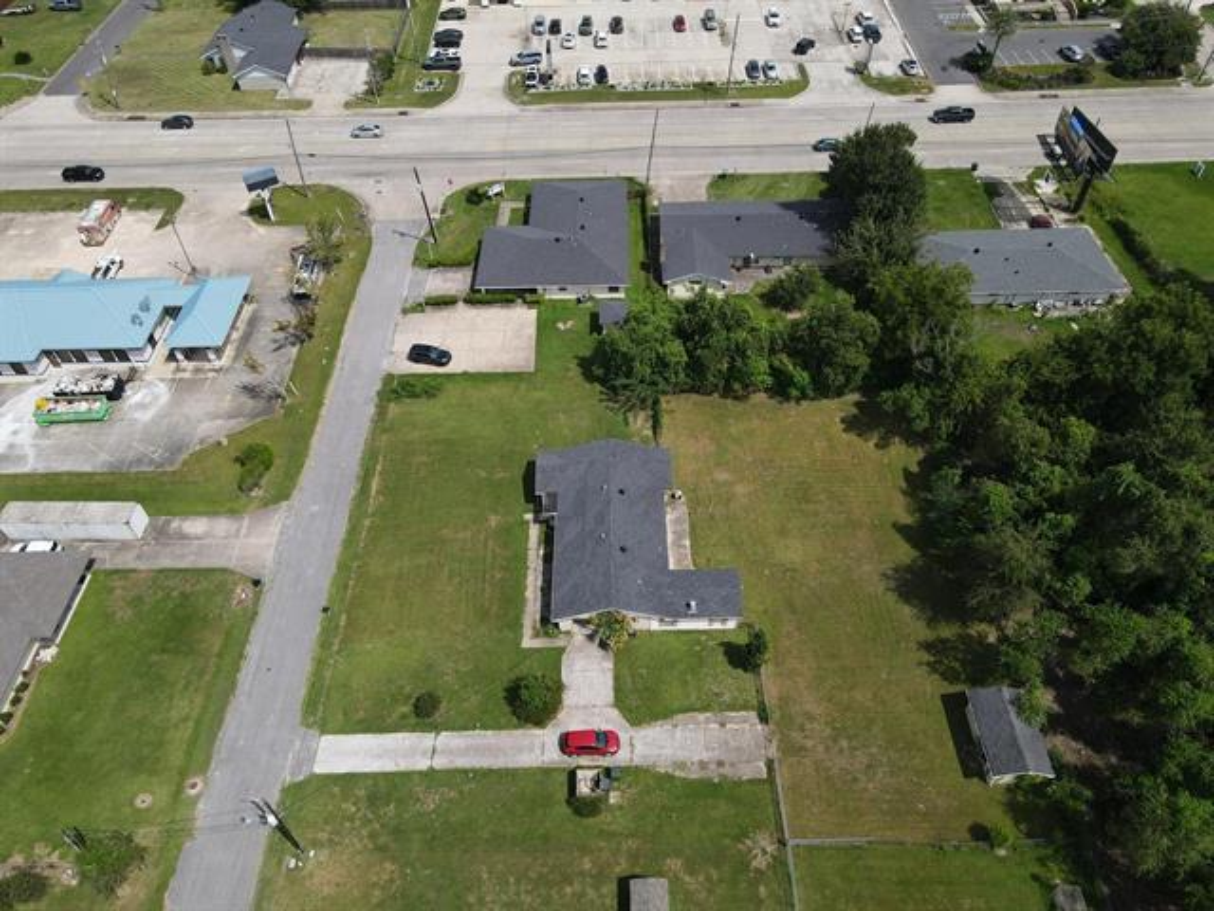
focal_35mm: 24
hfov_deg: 71.6
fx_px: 842
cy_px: 456
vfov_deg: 56.8
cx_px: 607
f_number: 2.8
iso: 100
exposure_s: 1/800
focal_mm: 4.5
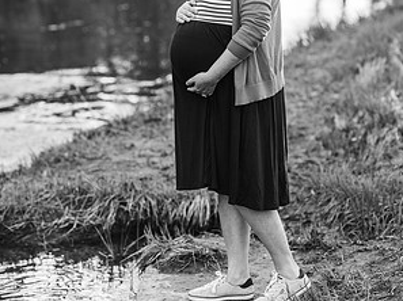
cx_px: 201
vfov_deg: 11.9
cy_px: 72
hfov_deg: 15.9
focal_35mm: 124
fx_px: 1442
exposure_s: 1/200
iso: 125
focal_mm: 85
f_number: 2.8
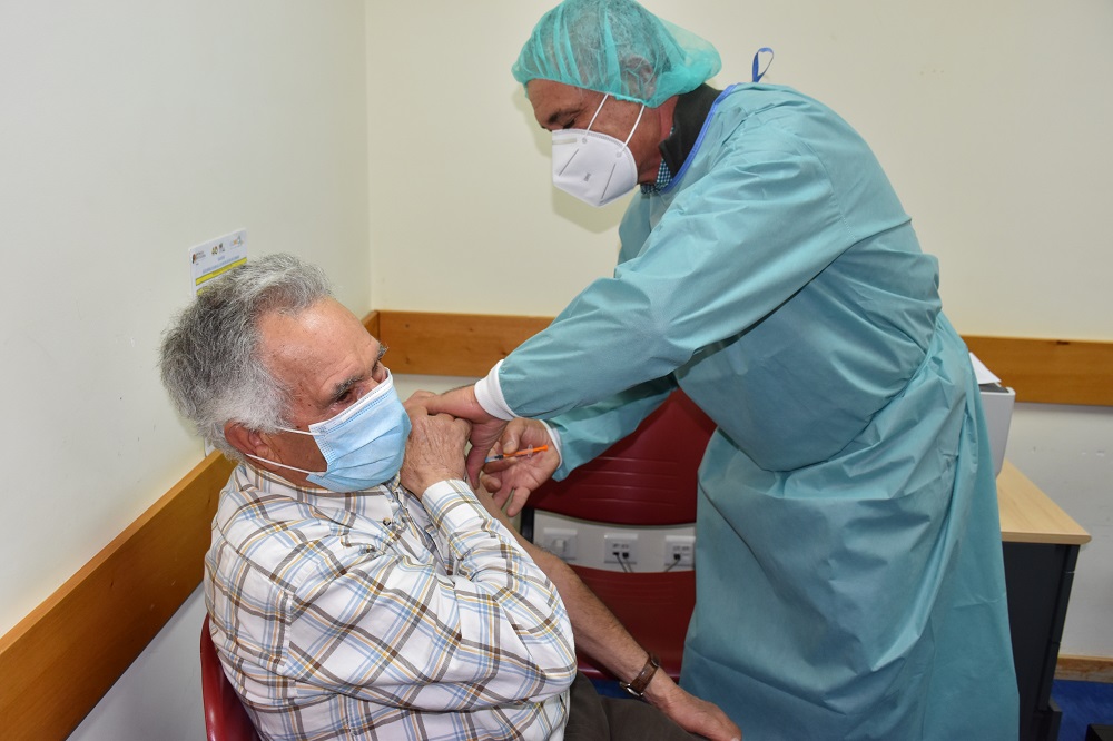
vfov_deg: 39.9
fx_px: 1020
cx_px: 556
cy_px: 370
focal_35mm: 33
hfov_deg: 57.2
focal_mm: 22
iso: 800
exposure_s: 1/100
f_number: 5
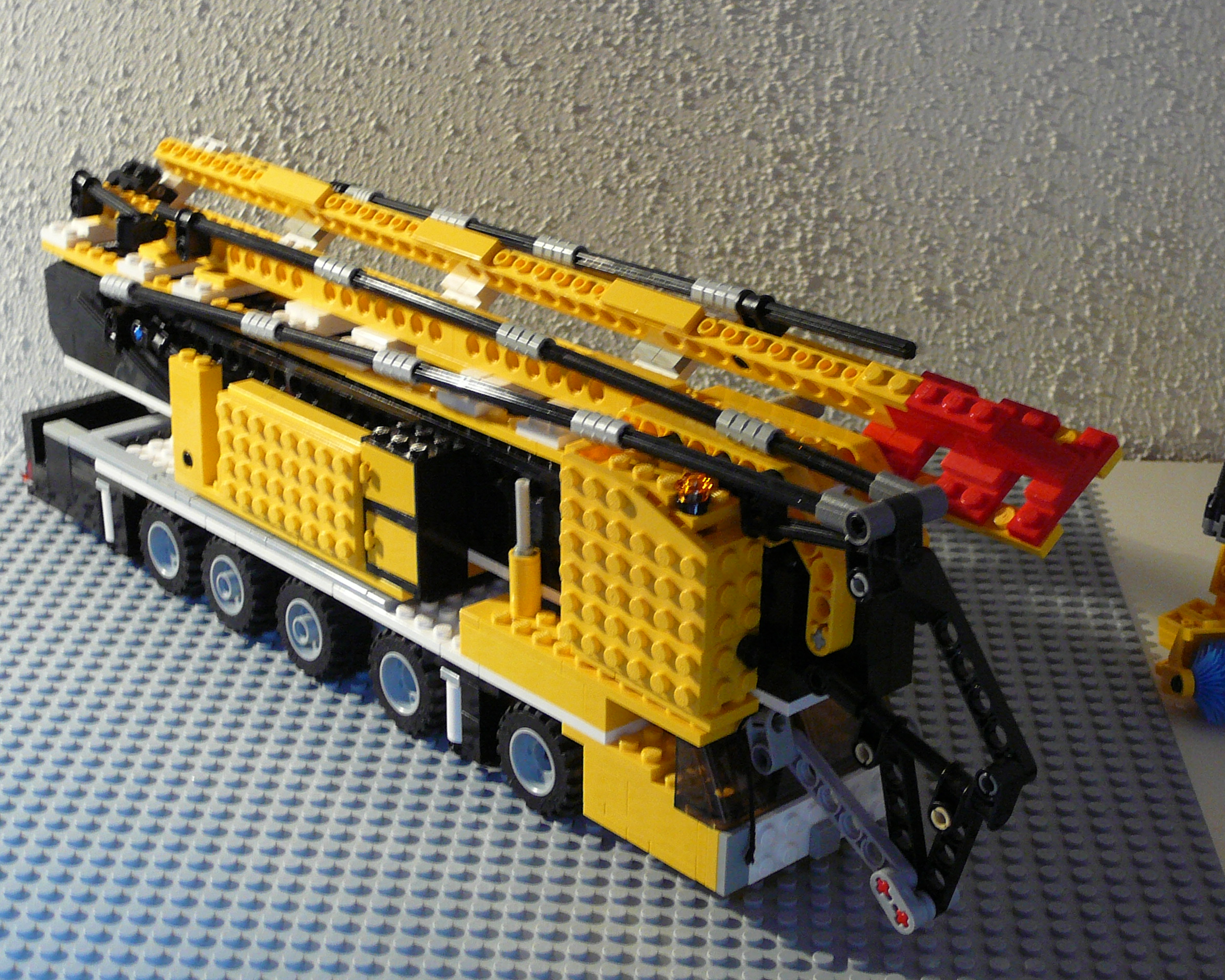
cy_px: 486
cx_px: 650
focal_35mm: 58
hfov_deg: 32.5
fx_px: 2103
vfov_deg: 26.2
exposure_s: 1/10
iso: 200
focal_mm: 8.2
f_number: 3.5
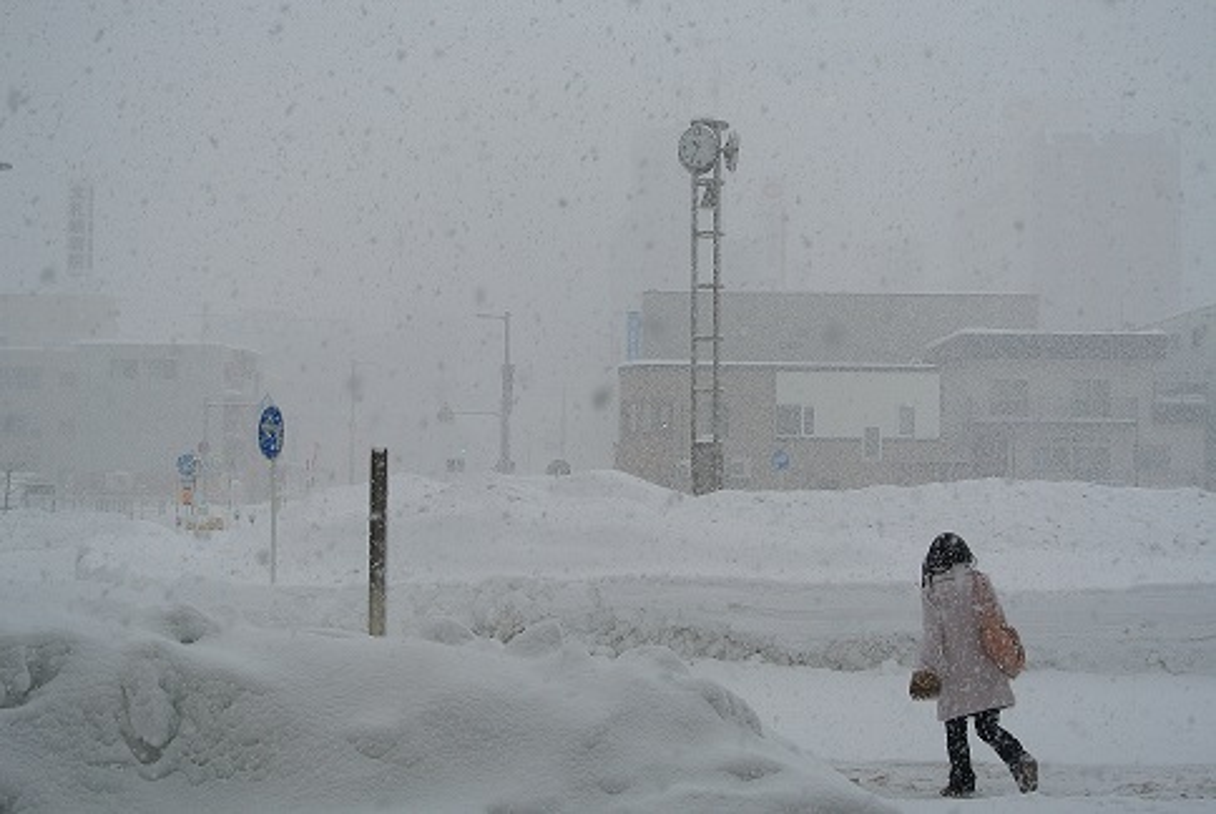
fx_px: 1894
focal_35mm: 56
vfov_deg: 24.3
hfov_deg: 35.6
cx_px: 608
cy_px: 407
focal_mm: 21.1
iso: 100
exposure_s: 1/250
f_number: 5
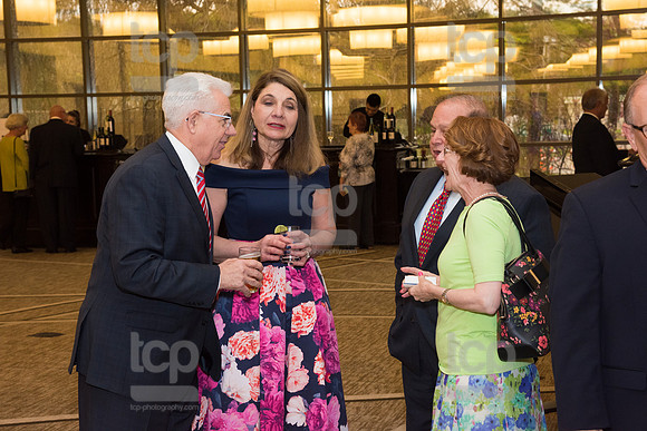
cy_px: 191
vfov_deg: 19.7
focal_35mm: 69
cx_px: 308
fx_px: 1242
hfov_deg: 29.2
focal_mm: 62
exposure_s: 1/200
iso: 1250
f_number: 7.1
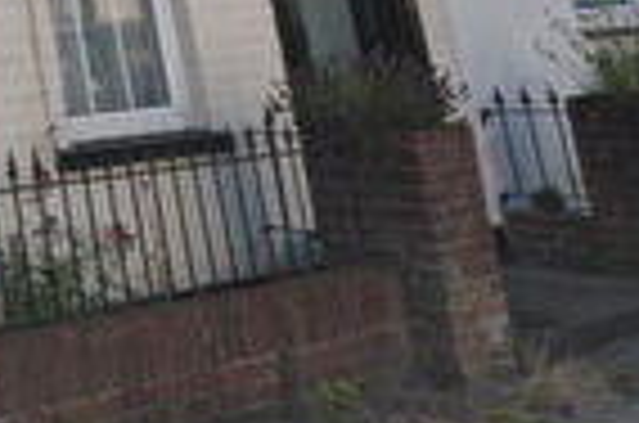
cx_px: -652
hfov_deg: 18.1
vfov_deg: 15.9
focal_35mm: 74
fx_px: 1311
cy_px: -308
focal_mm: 10
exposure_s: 1/200
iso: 200
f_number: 10
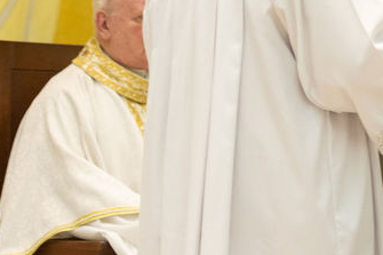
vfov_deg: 5.3
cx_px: 488
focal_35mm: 260
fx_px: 2765
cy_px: -19
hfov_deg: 7.8
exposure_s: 1/200
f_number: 3.2
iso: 2000
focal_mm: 85
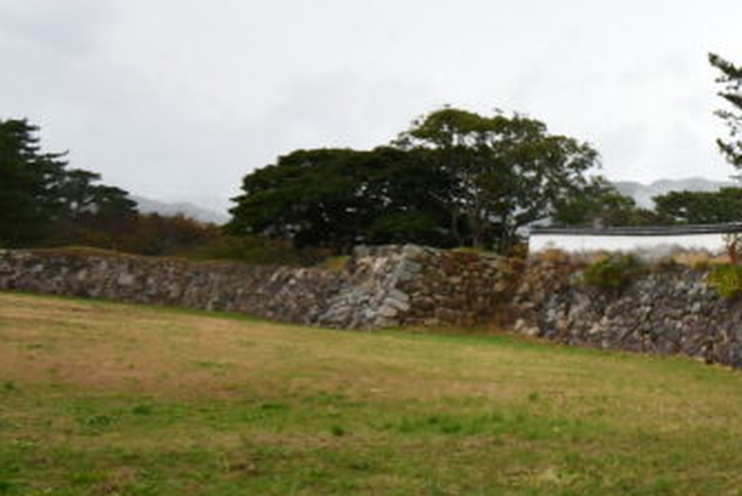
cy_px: 161
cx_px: 1064
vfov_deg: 29.1
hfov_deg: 29.5
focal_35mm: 46
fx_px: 948
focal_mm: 10
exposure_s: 1/250
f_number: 5
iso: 400
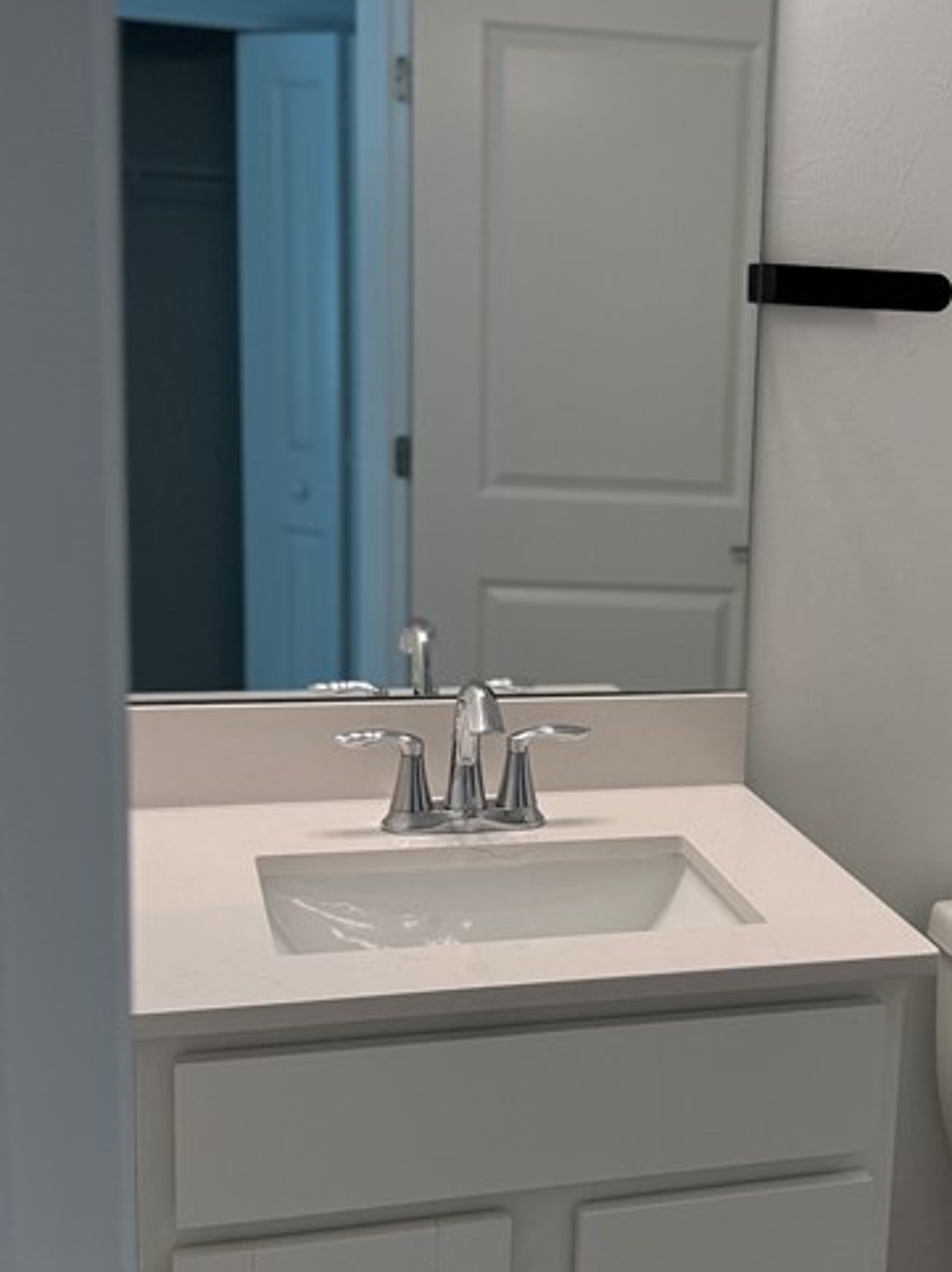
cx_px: 810
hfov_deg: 27.7
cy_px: 691
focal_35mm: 51
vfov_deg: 37.5
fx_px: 1872
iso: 125
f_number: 1.78
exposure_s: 1/227
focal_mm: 6.76
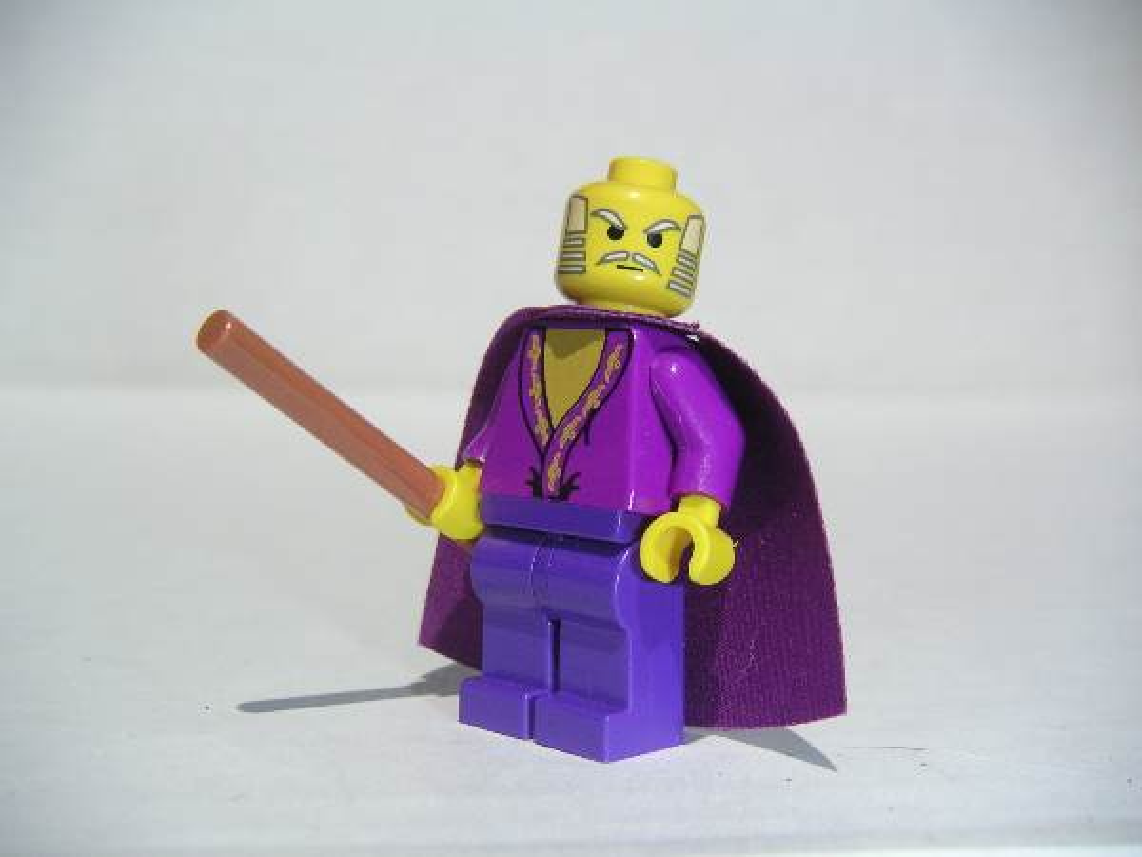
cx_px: 571
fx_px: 1683
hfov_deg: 37.5
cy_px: 428
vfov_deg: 28.6
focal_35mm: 51
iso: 80
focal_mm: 8
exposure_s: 1/1000
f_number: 6.7
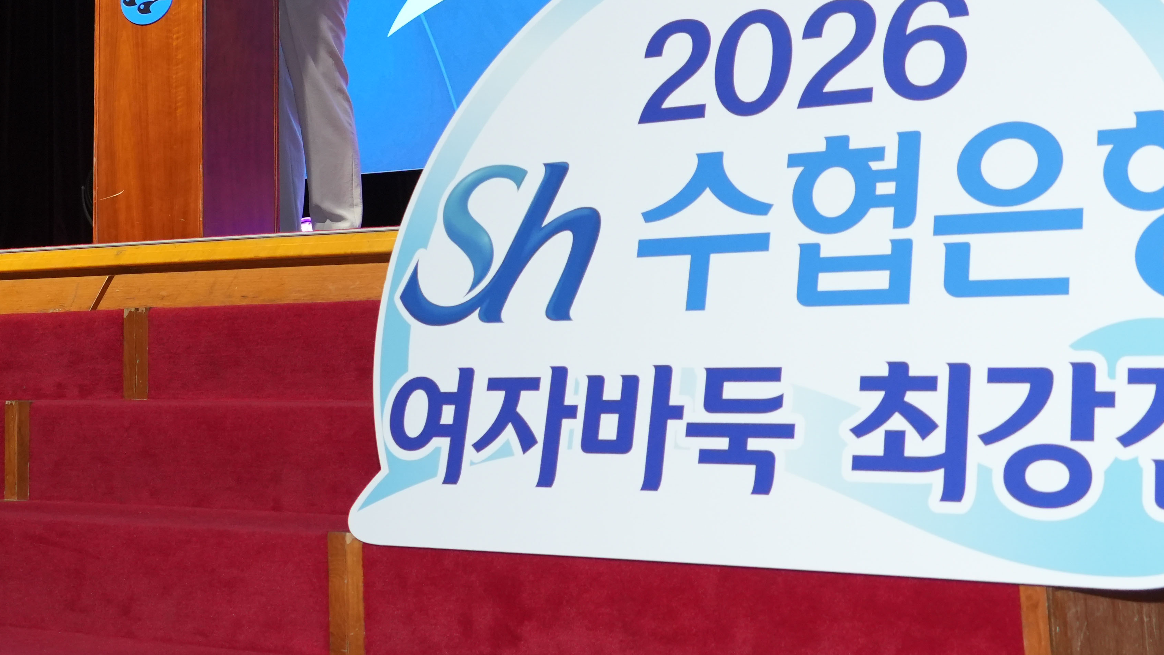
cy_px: -22
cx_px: 263
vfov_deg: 17.0
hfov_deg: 30.0
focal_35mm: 69
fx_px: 2130
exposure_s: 1/125
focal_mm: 32
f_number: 5
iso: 2000
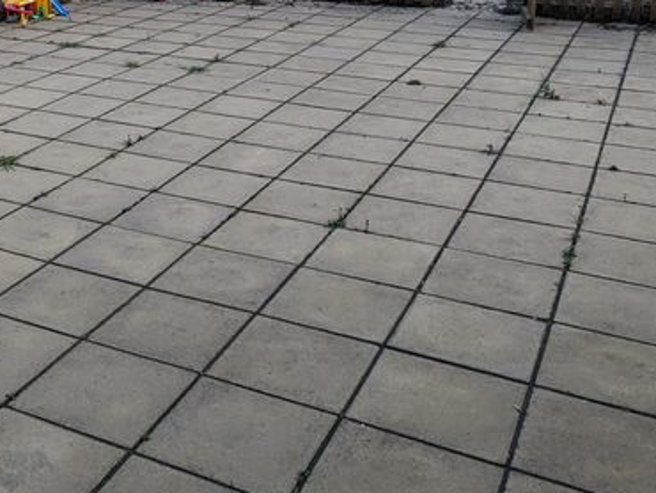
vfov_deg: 28.7
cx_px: 92
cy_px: 22
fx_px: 910
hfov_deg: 37.6
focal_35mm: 48
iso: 37
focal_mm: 2.22
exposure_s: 1/773
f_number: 2.2
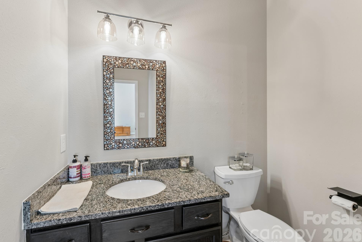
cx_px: 170
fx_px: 151
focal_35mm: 15
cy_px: 119
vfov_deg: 77.3
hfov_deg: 100.3
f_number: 13
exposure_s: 1/2.5
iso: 400
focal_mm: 14
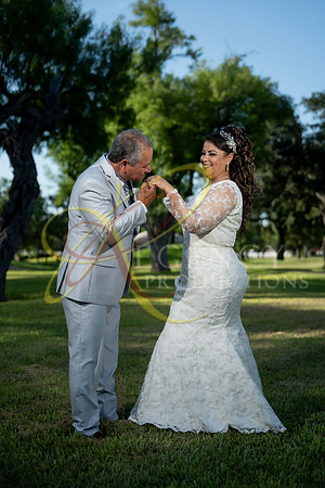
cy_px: 244
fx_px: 731
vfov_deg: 36.9
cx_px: 162
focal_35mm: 54
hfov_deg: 25.1
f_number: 2.5
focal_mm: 54
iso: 250
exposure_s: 1/3200
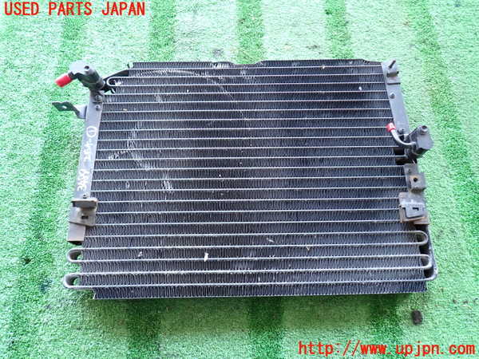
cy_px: 180
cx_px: 240
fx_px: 346
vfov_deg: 54.9
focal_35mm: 25
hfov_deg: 69.4
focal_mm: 4.5
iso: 250
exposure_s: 1/30
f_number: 2
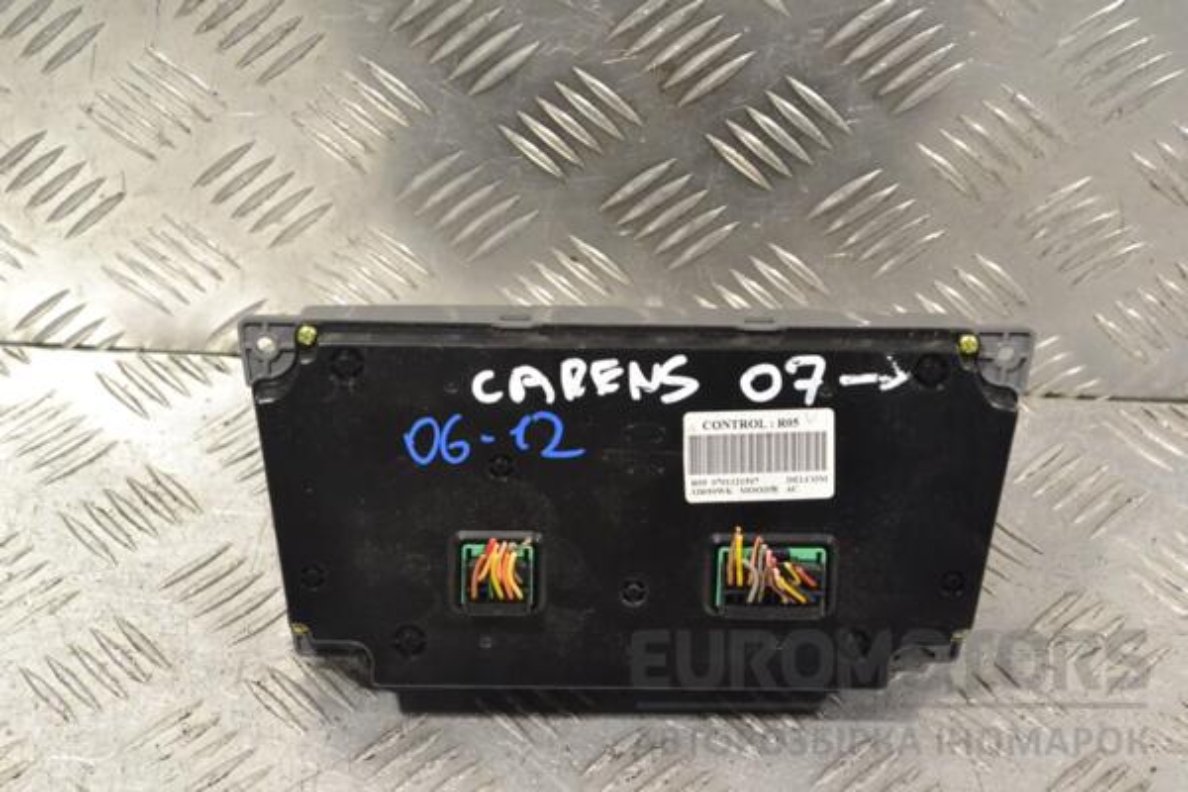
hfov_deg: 24.6
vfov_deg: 16.6
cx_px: 594
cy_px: 396
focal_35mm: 82
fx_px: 2722
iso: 3200
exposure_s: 1/250
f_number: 8
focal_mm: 55
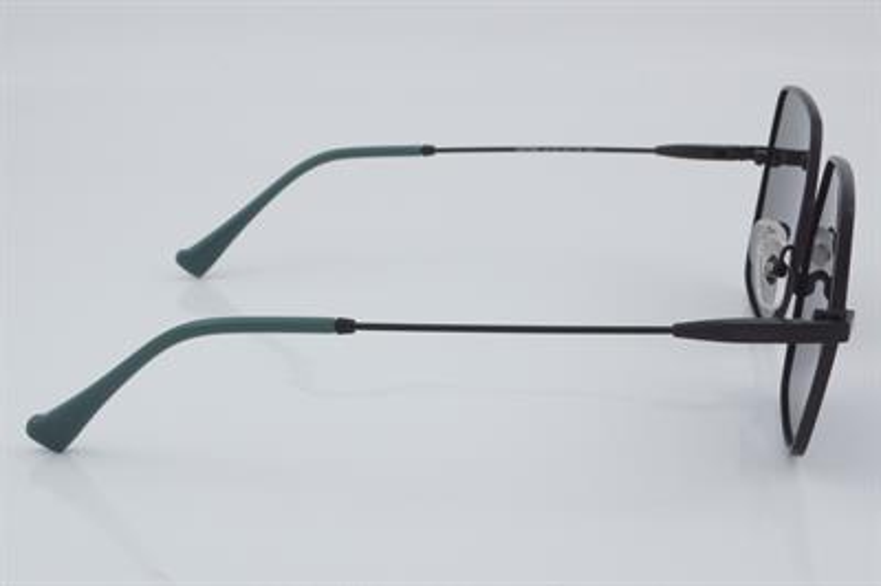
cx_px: 440
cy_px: 293
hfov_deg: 27.0
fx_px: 1834
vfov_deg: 18.2
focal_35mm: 75
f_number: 32
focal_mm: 50
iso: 100
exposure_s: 1/4
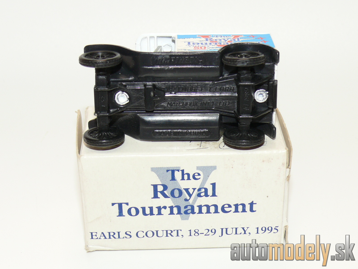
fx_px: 776
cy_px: 134
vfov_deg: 19.6
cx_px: 179
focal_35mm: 75
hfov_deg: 26.0
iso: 100
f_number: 4
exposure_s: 1/30
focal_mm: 11.4
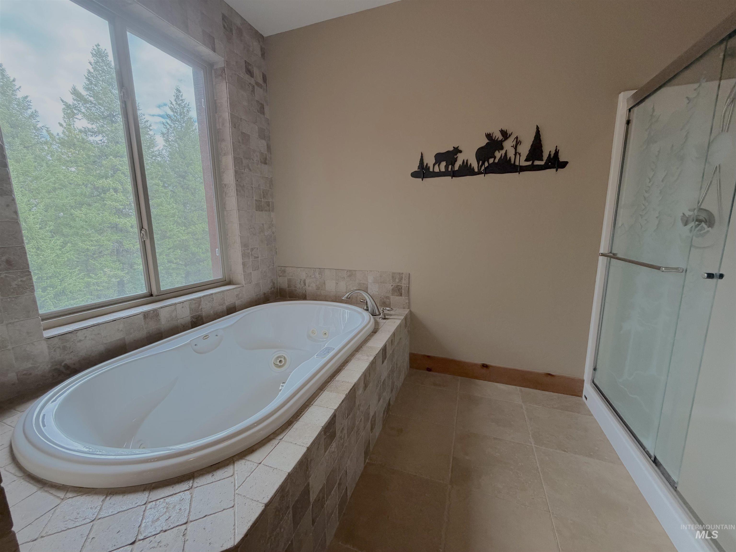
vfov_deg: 85.7
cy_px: 276
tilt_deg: -9.7
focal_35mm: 14
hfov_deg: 102.1
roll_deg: +0.2
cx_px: 368
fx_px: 298
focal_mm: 2.22
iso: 320
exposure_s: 1/120
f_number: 2.2
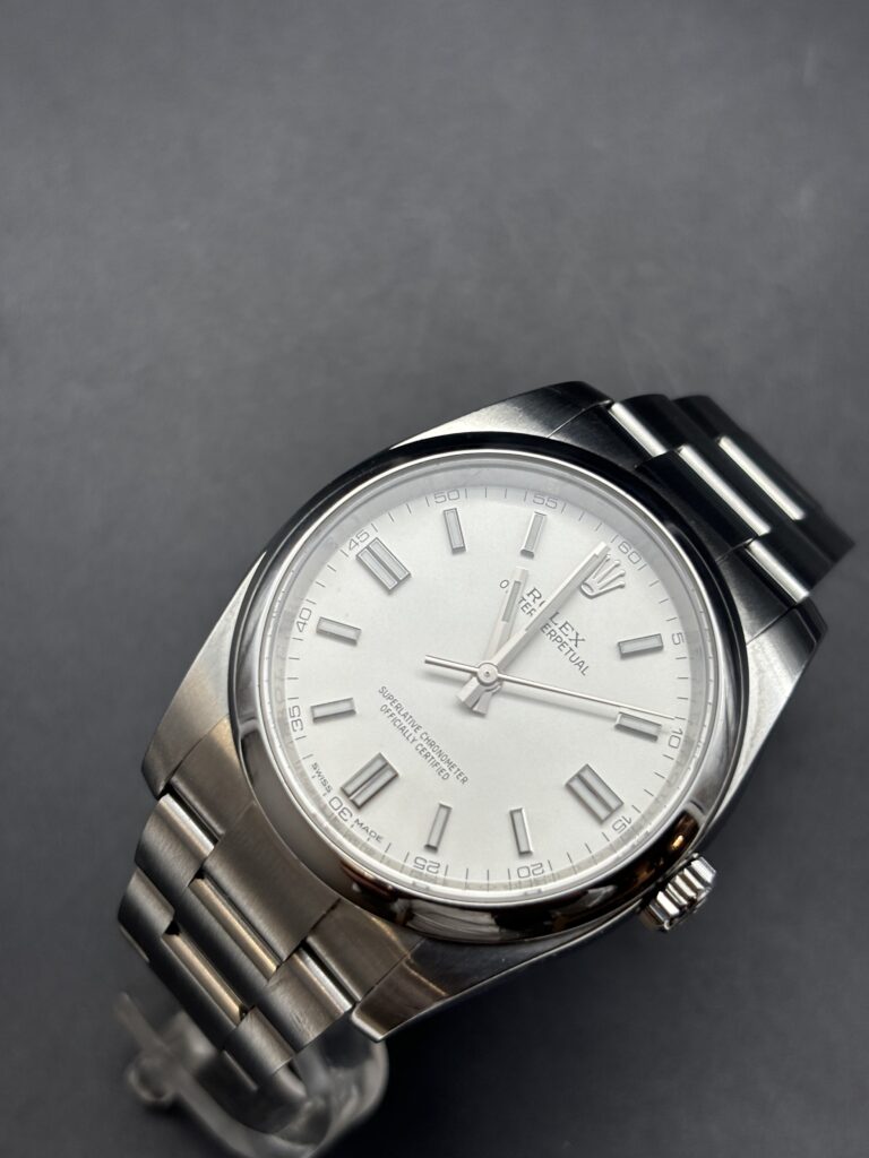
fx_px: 1741
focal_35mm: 52
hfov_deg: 28.0
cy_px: 579
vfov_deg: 36.8
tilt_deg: -72.2
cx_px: 434
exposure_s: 1/121
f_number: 1.6
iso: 32
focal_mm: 5.96
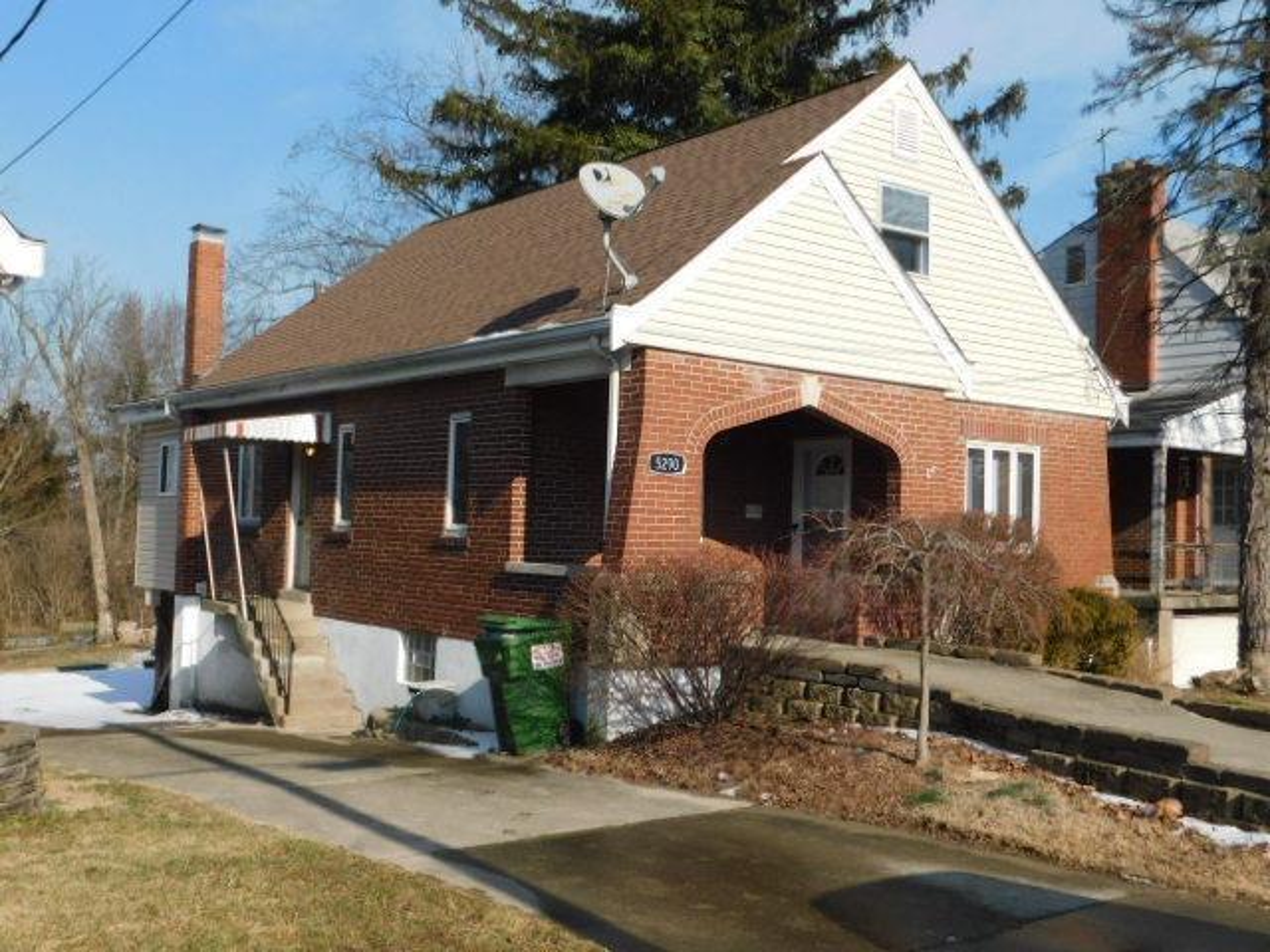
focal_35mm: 36
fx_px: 1321
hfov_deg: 51.4
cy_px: 476
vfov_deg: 39.7
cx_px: 635
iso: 125
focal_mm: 6.3
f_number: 3.5
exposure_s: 1/1250
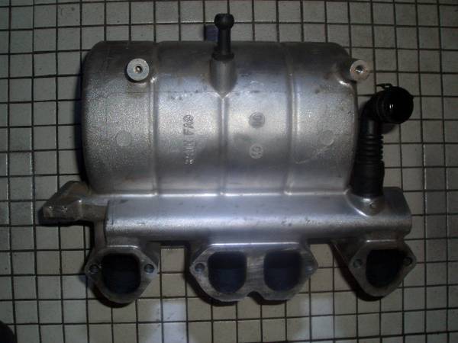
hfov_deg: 51.4
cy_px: 172
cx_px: 229
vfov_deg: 39.7
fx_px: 476
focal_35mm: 36
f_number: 4
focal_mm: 4.8
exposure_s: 1/40
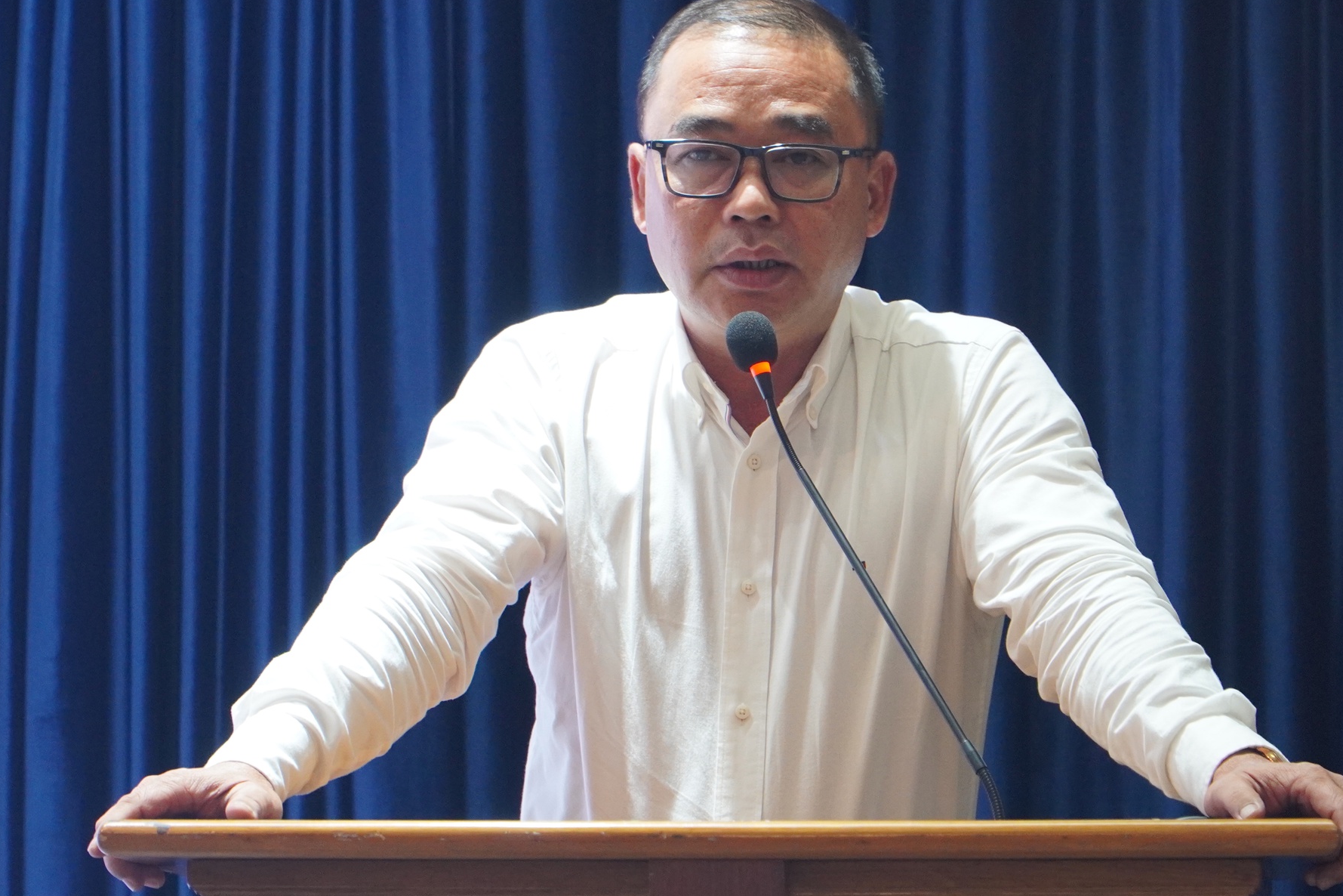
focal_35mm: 227
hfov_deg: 9.1
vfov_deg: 6.1
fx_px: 8457
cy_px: 371
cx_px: 753
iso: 1600
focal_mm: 105
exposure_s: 1/200
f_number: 4
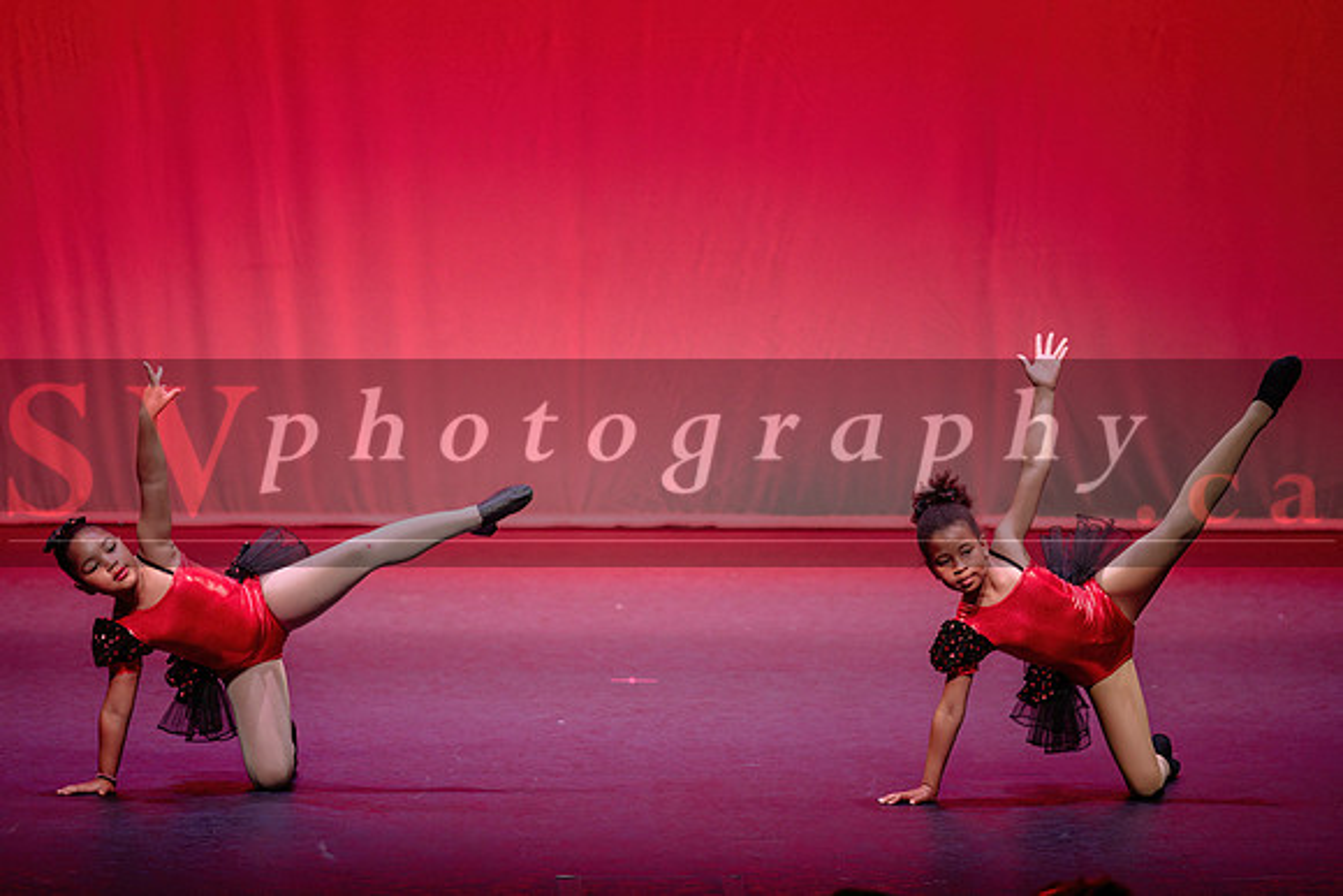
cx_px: 671
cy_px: 416
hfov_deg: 12.1
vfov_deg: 8.1
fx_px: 6331
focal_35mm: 170
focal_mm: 155
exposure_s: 1/400
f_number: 2.8
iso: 1250
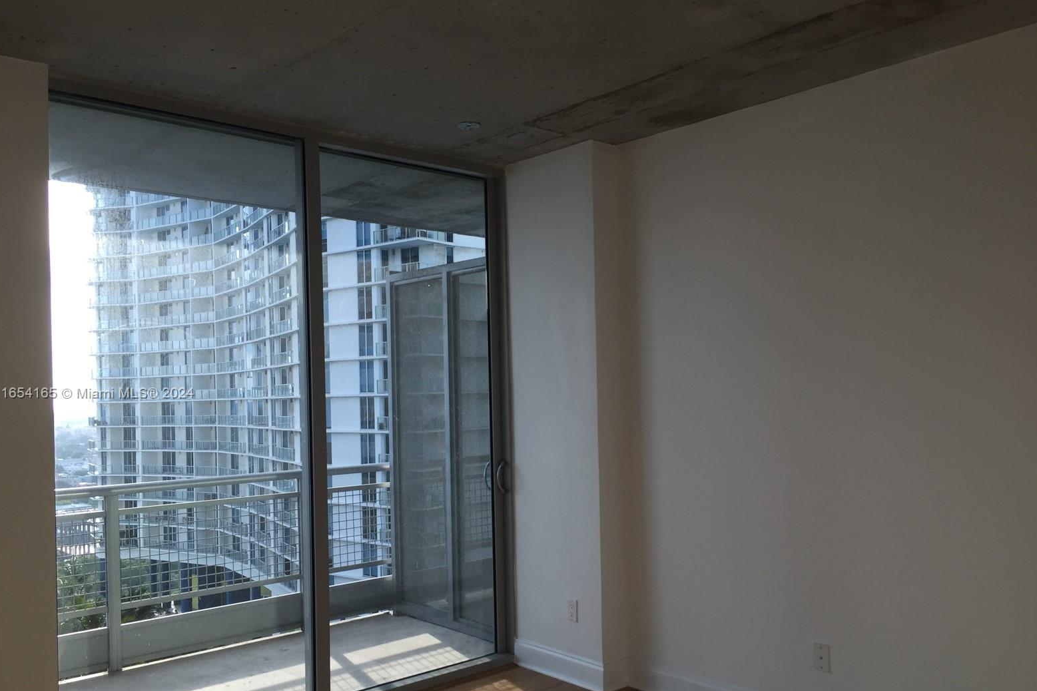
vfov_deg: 42.2
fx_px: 893
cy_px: 394
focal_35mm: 31
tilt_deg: +0.5
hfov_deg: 60.3
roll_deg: +0.4
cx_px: 514
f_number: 2.2
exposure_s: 1/184
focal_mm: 4.15
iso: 32
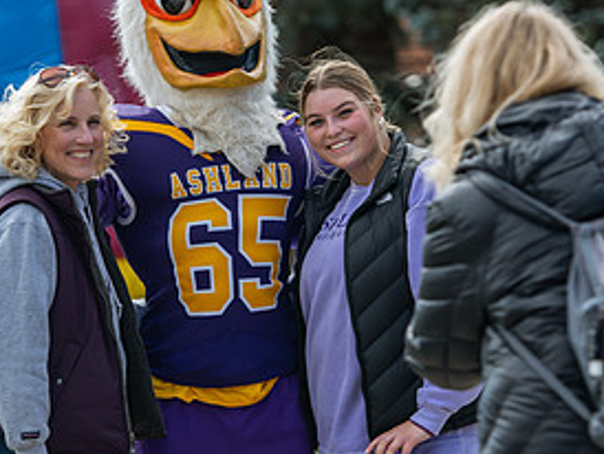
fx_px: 4331
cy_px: 230
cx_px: 260
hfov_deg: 8.0
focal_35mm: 248
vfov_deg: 6.0
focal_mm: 122
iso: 100
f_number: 3.5
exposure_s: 1/500
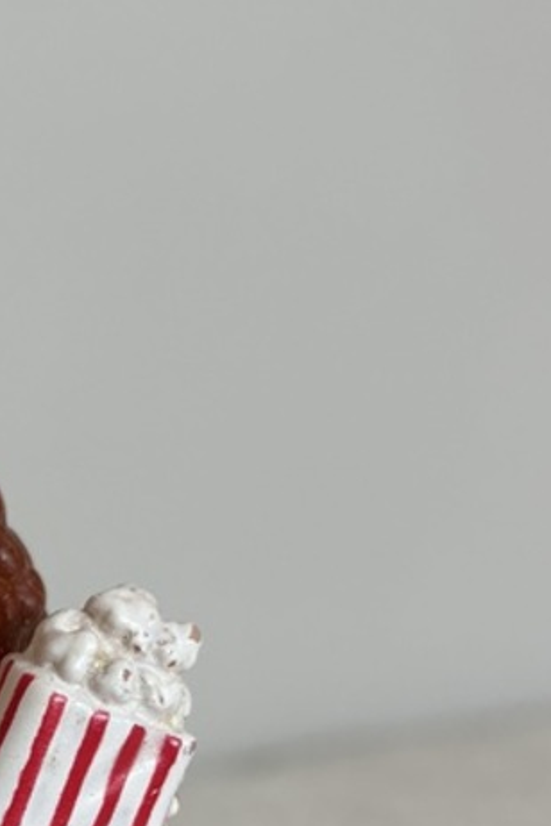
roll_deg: +1.8
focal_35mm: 78
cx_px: -181
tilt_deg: -7.8
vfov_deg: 25.3
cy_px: 727
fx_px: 1791
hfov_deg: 16.5
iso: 100
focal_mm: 5.96
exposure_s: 1/121
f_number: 1.6
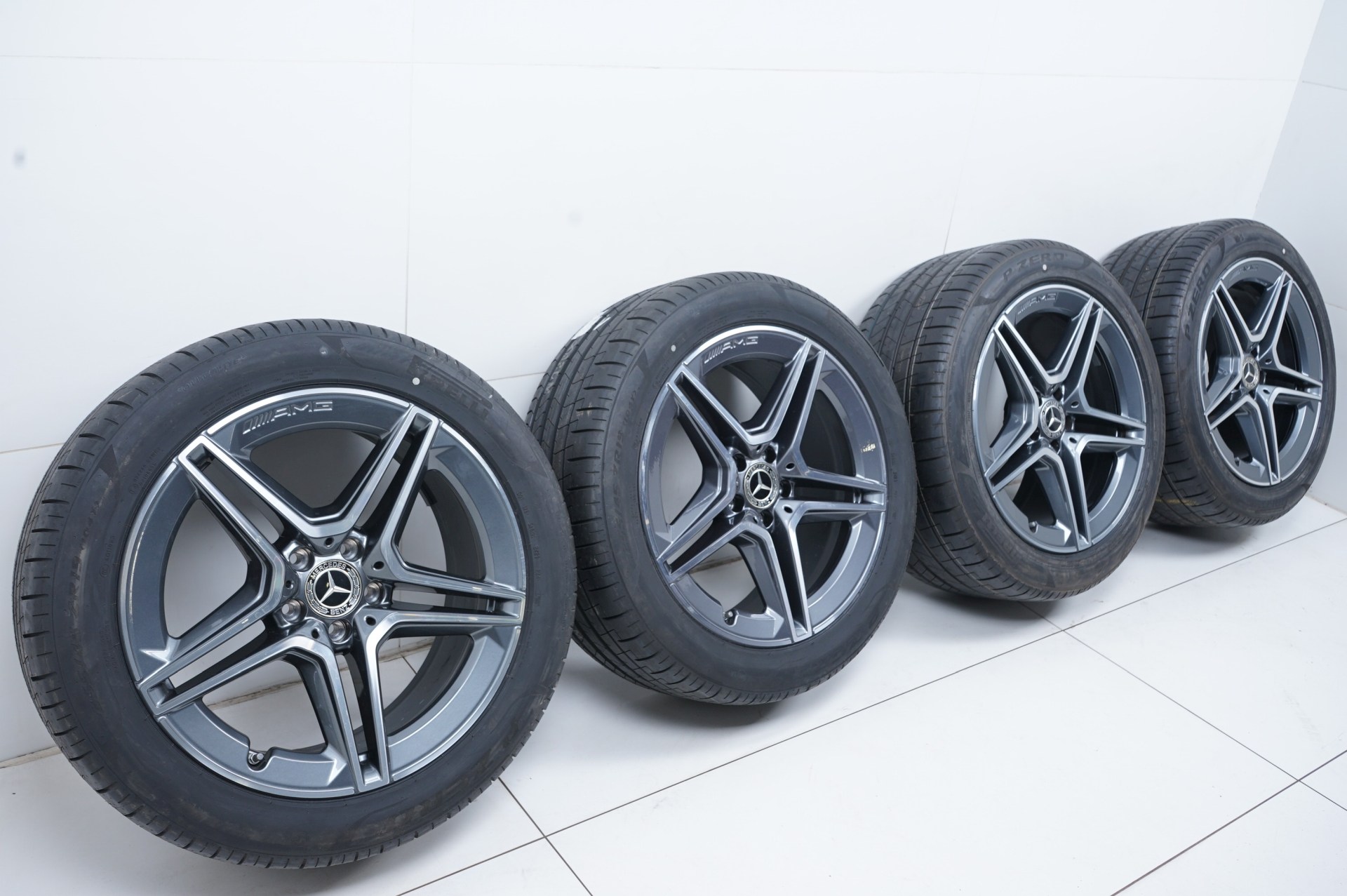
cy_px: 448
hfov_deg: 60.3
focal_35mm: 31
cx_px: 674
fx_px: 1159
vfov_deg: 42.3
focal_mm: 31
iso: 250
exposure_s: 1/125
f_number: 7.1
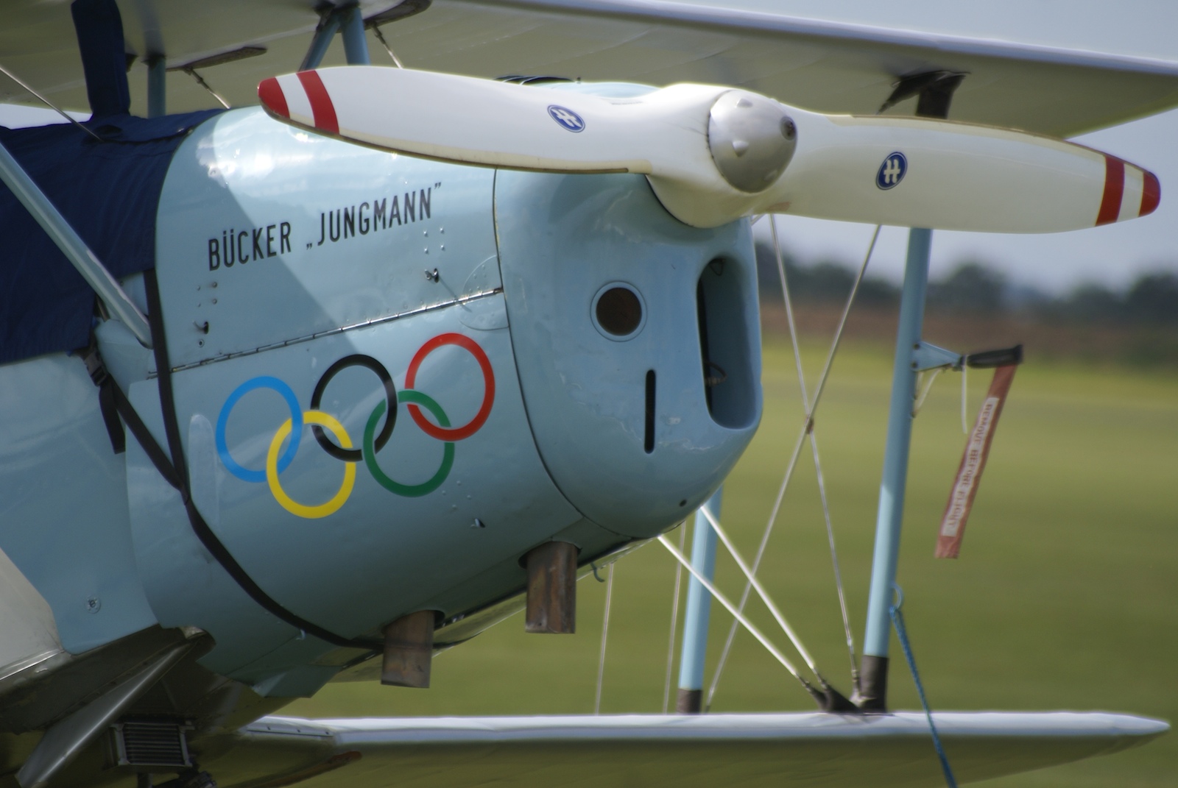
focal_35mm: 450
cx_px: 589
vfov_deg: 3.1
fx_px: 14742
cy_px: 394
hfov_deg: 4.6
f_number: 5.6
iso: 125
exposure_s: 1/500
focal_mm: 300
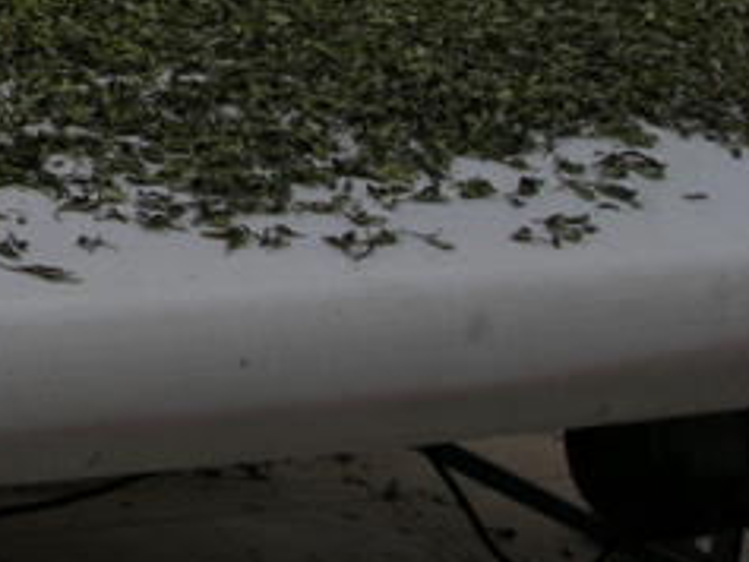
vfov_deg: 12.2
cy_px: -142
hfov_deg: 15.0
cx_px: -493
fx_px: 2555
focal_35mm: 118
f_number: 4.8
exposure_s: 1/174
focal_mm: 7.5
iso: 64
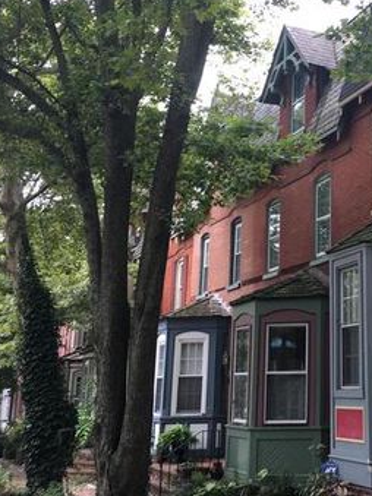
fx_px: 817
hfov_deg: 24.6
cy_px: 141
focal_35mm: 57
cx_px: 359
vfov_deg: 33.3
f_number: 2.2
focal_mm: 4.15
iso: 40
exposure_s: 1/120
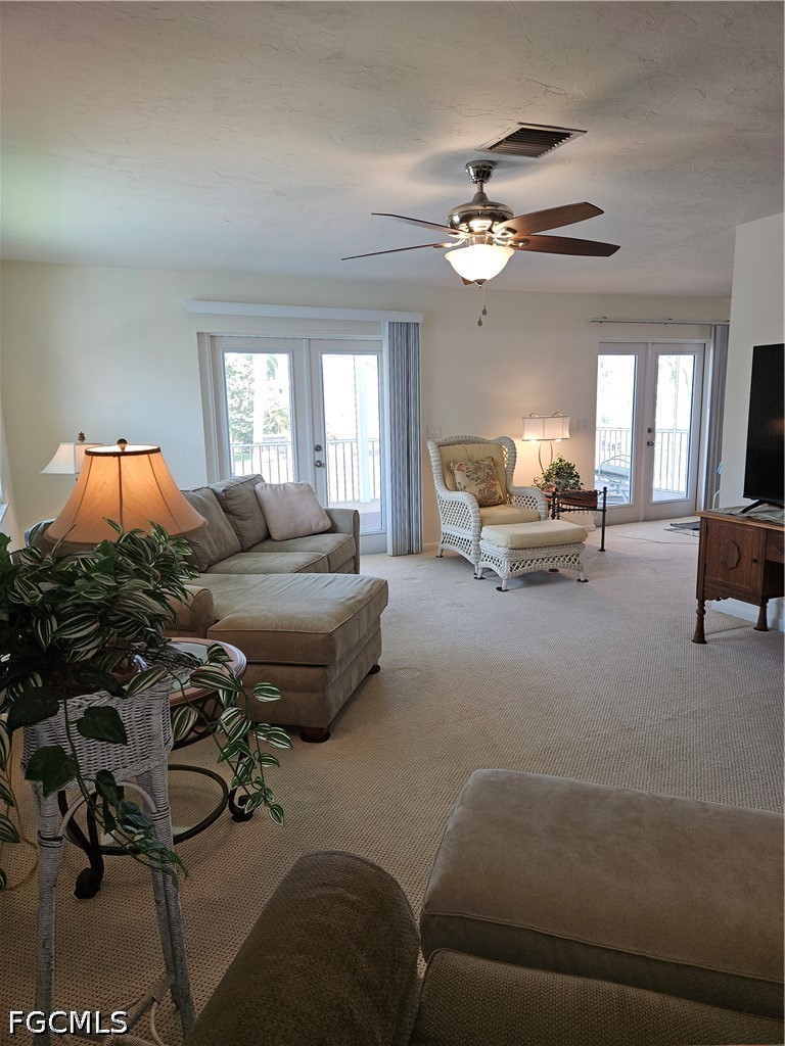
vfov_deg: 73.9
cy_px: 523
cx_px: 392
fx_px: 695
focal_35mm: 23
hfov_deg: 58.9
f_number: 1.8
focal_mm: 5.4
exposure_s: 1/60
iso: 40
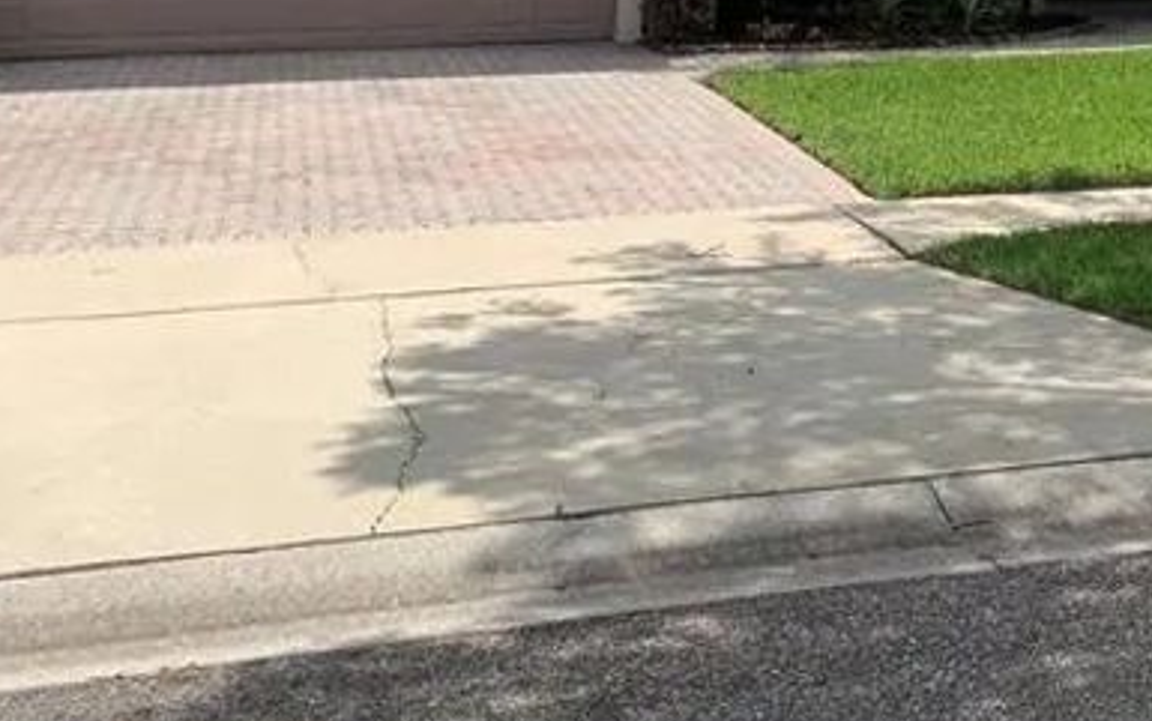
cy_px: -399
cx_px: 925
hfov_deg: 32.5
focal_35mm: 61
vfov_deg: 18.5
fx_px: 1916
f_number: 1.8
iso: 25
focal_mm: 4.25
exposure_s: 1/4098
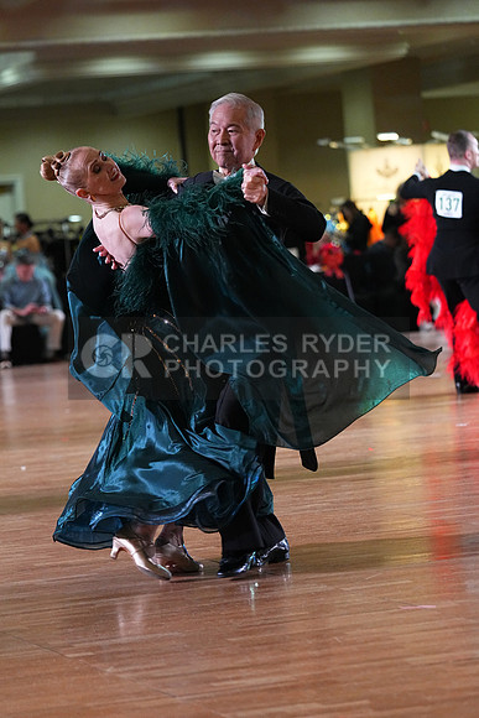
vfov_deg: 13.8
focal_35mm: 149
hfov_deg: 9.2
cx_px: 240
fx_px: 2972
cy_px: 359
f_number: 4.5
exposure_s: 1/400
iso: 6400
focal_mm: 149
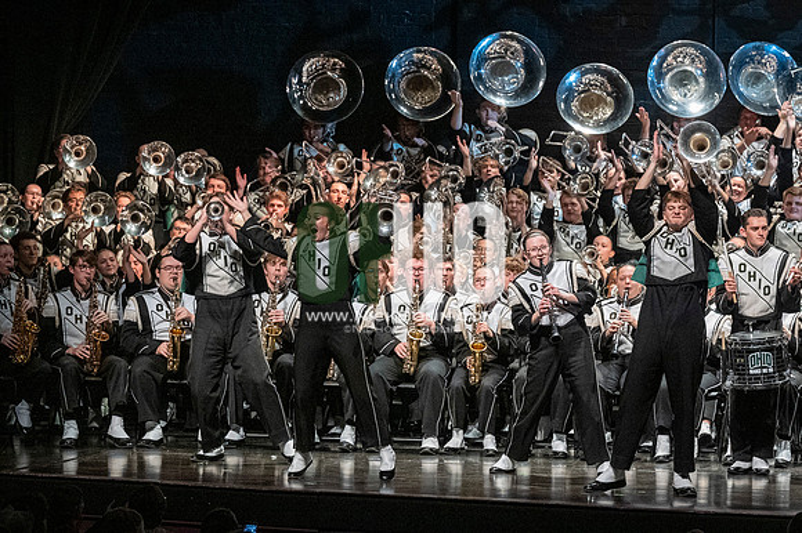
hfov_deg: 11.0
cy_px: 266
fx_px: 4163
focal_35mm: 187
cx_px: 401
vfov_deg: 7.3
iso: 4000
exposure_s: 1/500
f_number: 4
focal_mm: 125
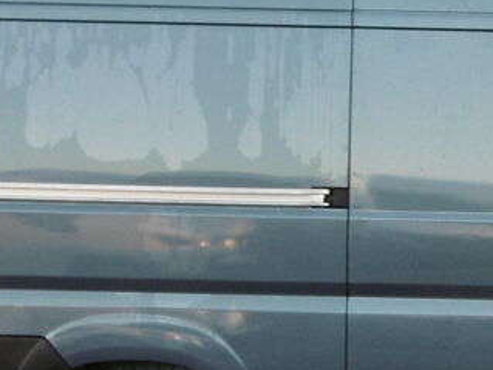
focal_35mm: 119
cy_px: 276
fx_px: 1694
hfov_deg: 16.0
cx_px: 563
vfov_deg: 12.4
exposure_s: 1/60
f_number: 3.7
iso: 250
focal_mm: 6.8
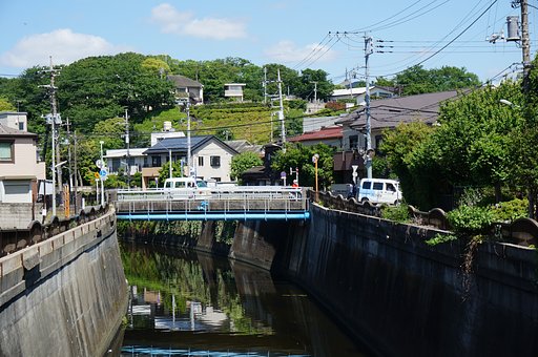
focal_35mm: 75
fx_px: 1119
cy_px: 178
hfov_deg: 27.0
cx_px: 269
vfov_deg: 18.1
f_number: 11
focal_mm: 50
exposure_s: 1/100
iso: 100
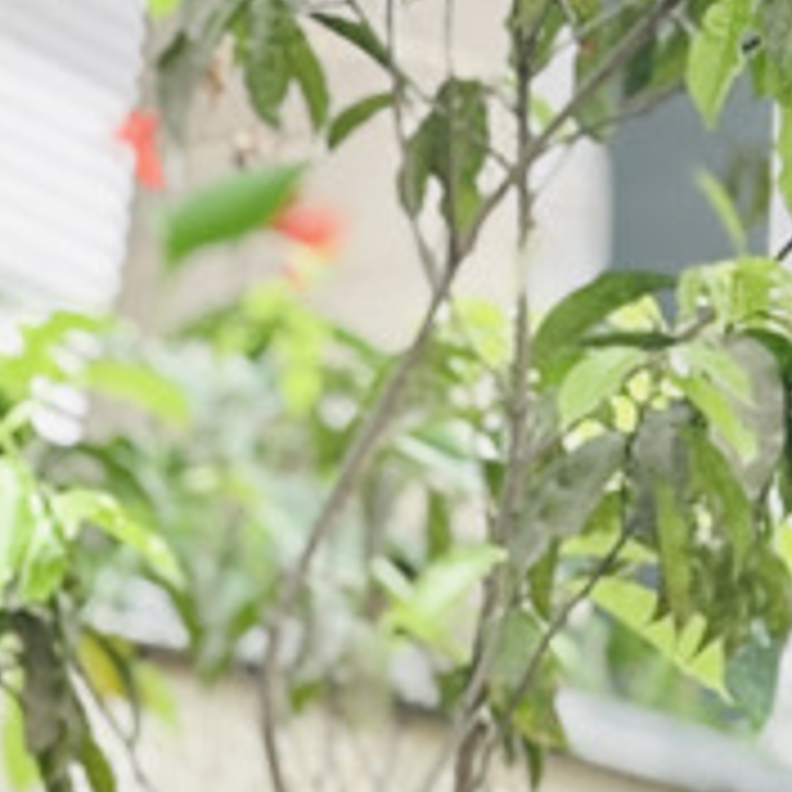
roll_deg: -3.1
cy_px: 1372
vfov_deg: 6.4
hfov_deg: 6.3
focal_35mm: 268
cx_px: -842
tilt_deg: +5.7
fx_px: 6937
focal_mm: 5.96
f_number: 1.6
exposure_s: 1/270
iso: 32
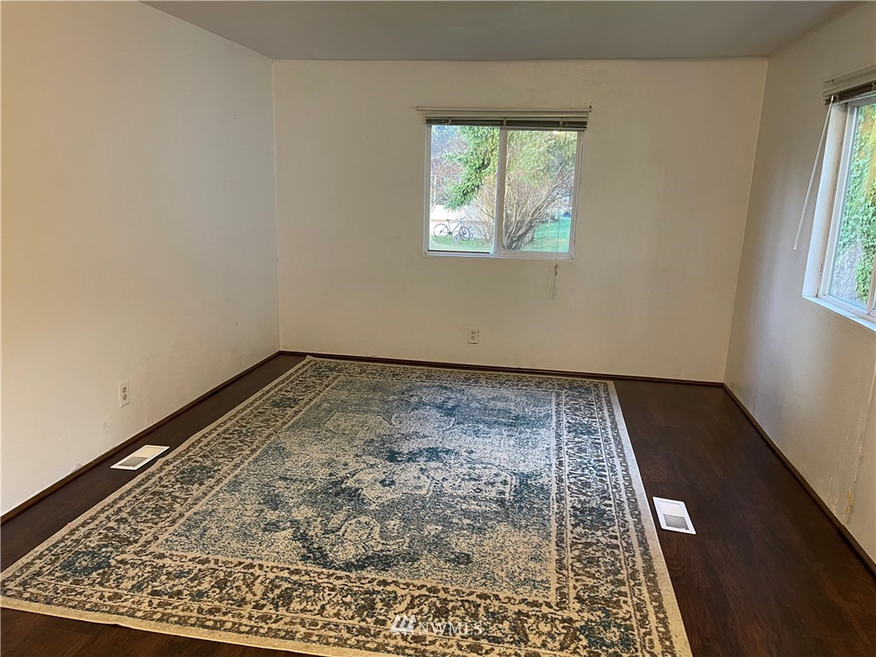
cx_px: 438
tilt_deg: -12.8
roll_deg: -2.8
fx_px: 658
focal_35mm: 26
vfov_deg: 53.1
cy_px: 328
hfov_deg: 67.3
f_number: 1.6
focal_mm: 5.1
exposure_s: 1/60
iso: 200
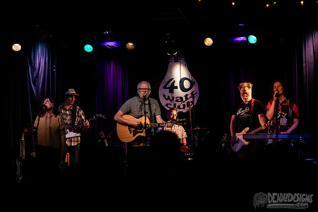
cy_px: 95
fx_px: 901
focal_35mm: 102
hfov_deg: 20.0
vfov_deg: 13.4
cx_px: 148
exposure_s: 1/160
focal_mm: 86
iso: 2000
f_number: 3.2
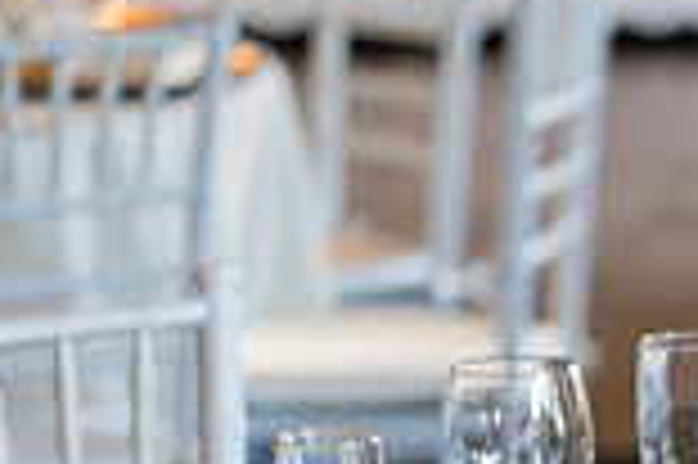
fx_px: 5442
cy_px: 768
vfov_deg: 4.8
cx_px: 1144
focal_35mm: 281
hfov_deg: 7.2
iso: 250
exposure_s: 1/160
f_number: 3.2
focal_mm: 75
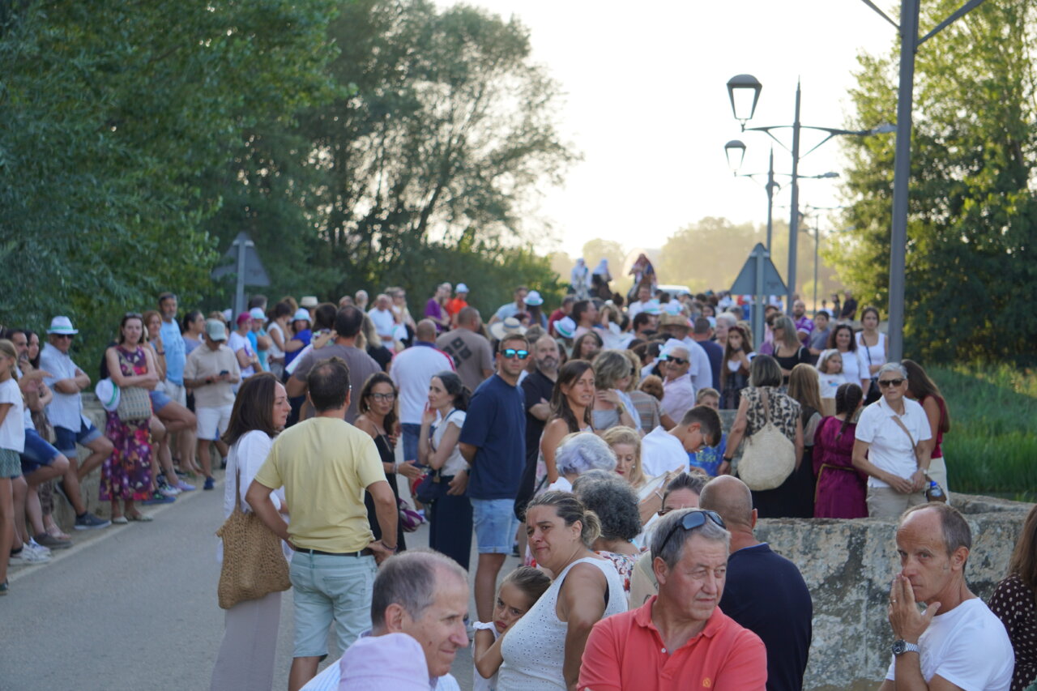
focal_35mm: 100
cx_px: 518
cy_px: 346
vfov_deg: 13.6
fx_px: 2894
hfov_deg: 20.3
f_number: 4.5
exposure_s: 1/160
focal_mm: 67
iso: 160
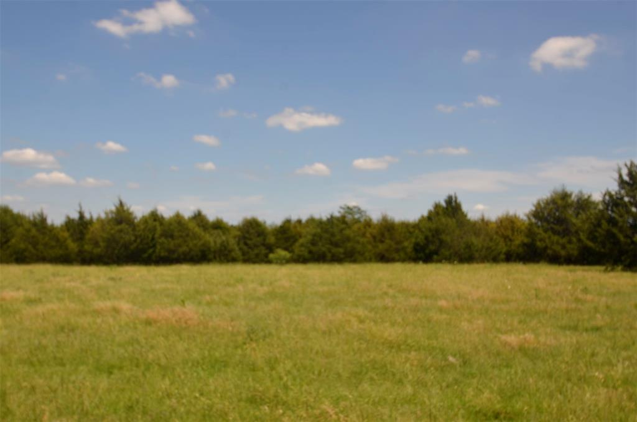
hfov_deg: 57.3
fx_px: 583
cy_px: 211
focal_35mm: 33
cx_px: 318
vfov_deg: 39.8
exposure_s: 1/320
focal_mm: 22
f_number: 9
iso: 100
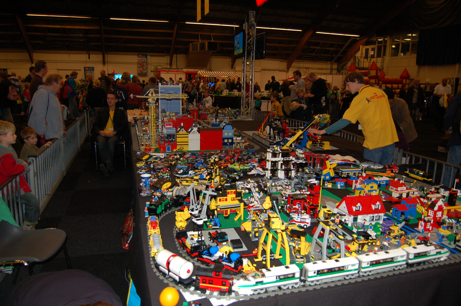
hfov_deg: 67.4
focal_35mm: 27
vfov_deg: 47.8
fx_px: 345
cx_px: 230
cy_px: 153
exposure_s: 1/60
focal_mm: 18
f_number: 3.5
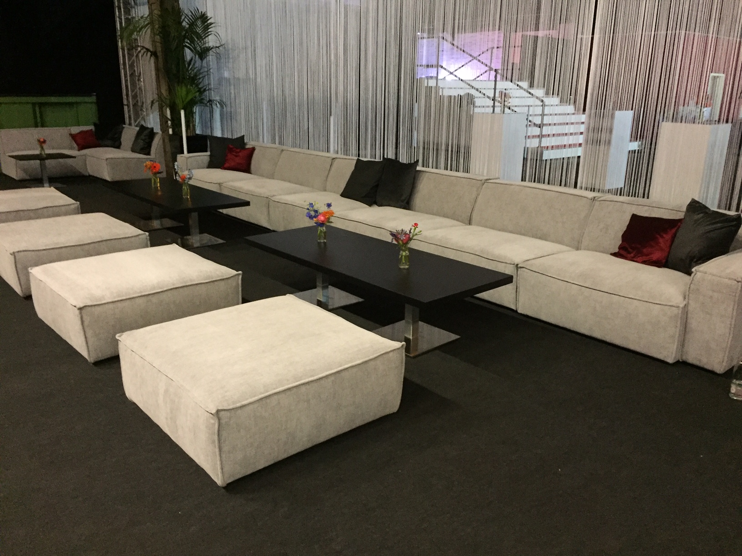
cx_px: 371
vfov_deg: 48.2
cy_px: 278
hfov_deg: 61.7
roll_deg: +0.4
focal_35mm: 29
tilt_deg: -17.1
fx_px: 622
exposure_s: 1/17
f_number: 2.2
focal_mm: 4.15
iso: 320
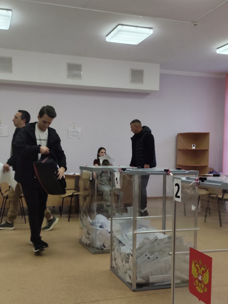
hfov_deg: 36.7
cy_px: 186
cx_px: 91
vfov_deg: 47.5
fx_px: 342
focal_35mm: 39
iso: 80
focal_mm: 4.71
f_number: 1.79
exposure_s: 1/100
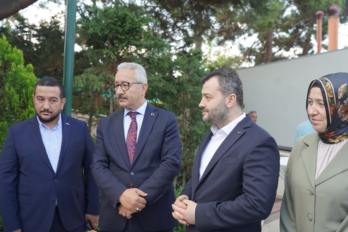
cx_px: 174
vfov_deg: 37.8
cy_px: 116
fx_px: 338
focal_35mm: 35
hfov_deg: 54.4
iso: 200
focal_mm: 35
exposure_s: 1/160
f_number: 4
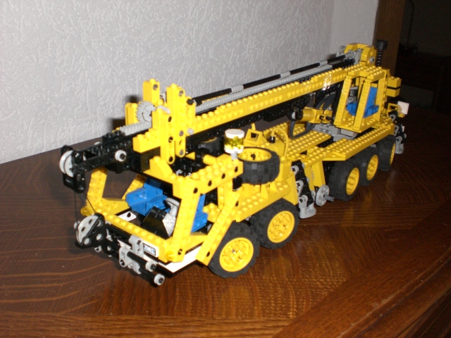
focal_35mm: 38
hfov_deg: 49.0
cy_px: 169
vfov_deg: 37.7
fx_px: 495
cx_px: 226
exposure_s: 1/60
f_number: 3.1
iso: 200
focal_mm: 6.3
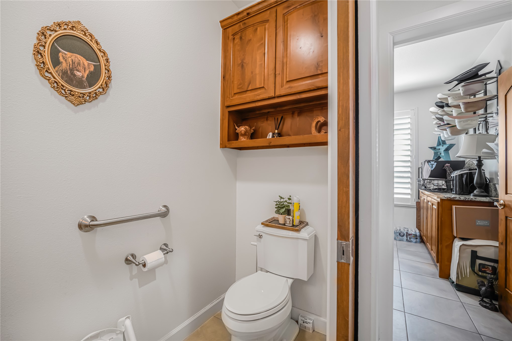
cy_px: 170
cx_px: 256
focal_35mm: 14
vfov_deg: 81.1
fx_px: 199
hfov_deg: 104.3
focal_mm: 14
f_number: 4
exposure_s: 1/100
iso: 2000
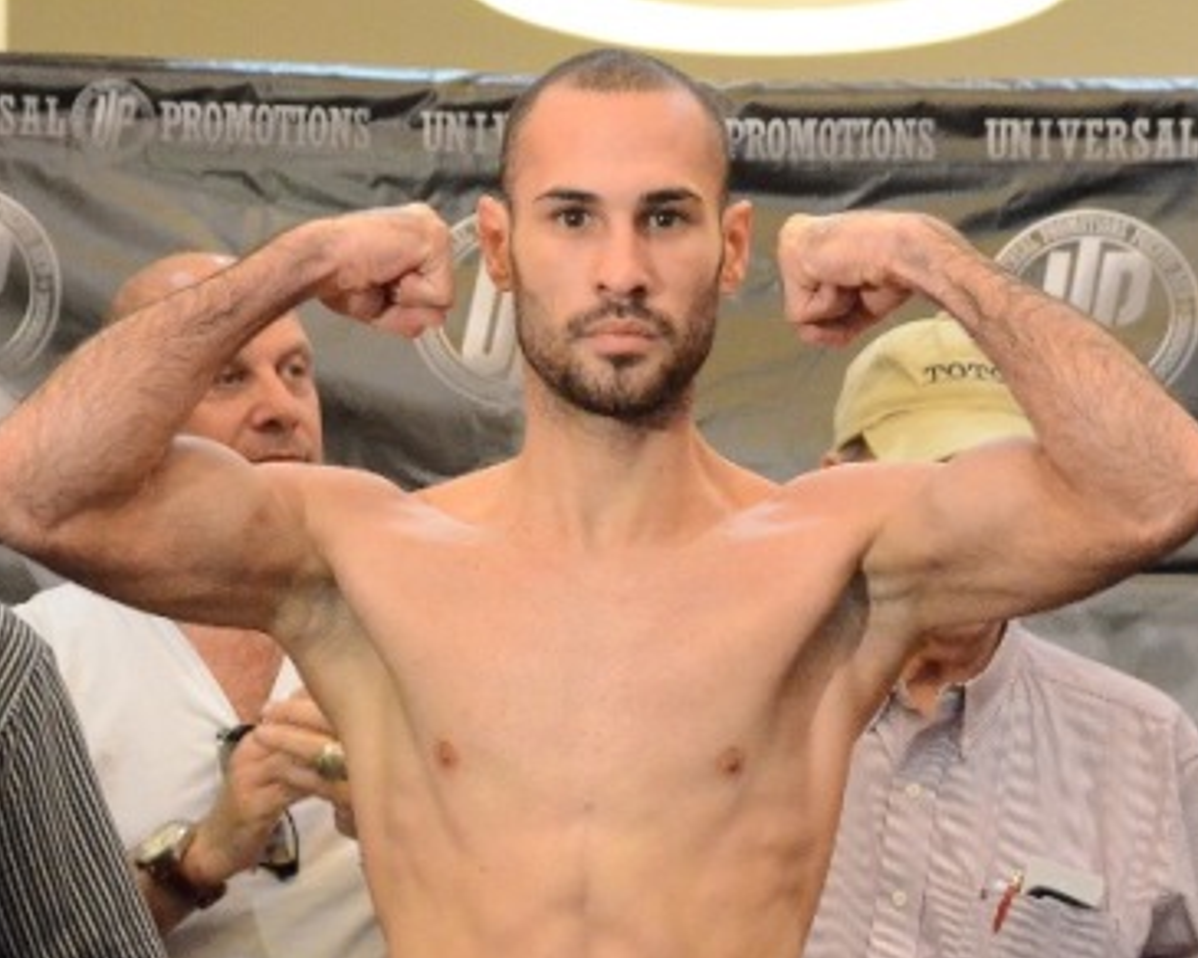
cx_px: 614
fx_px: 2148
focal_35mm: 61
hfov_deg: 31.2
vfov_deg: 25.2
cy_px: 486
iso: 6400
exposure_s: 1/320
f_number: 4
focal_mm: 35
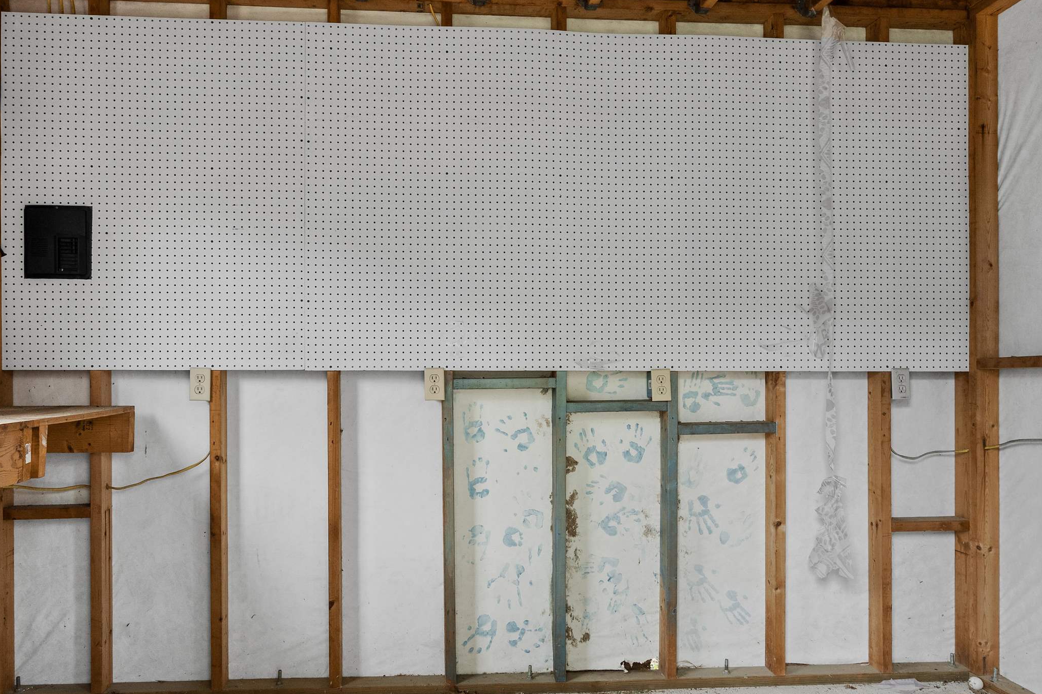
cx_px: 467
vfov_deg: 53.1
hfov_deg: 73.5
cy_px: 338
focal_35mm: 24
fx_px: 695
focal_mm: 16
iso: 500
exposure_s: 1/60
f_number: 8
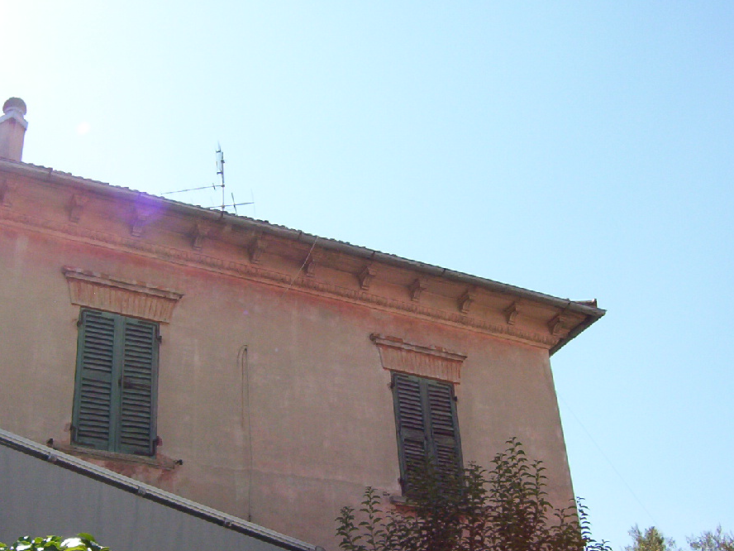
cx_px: 276
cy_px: 330
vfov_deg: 30.2
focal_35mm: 48
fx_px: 1018
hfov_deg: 39.4
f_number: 5.24
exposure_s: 1/558
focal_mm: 5.54
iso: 100
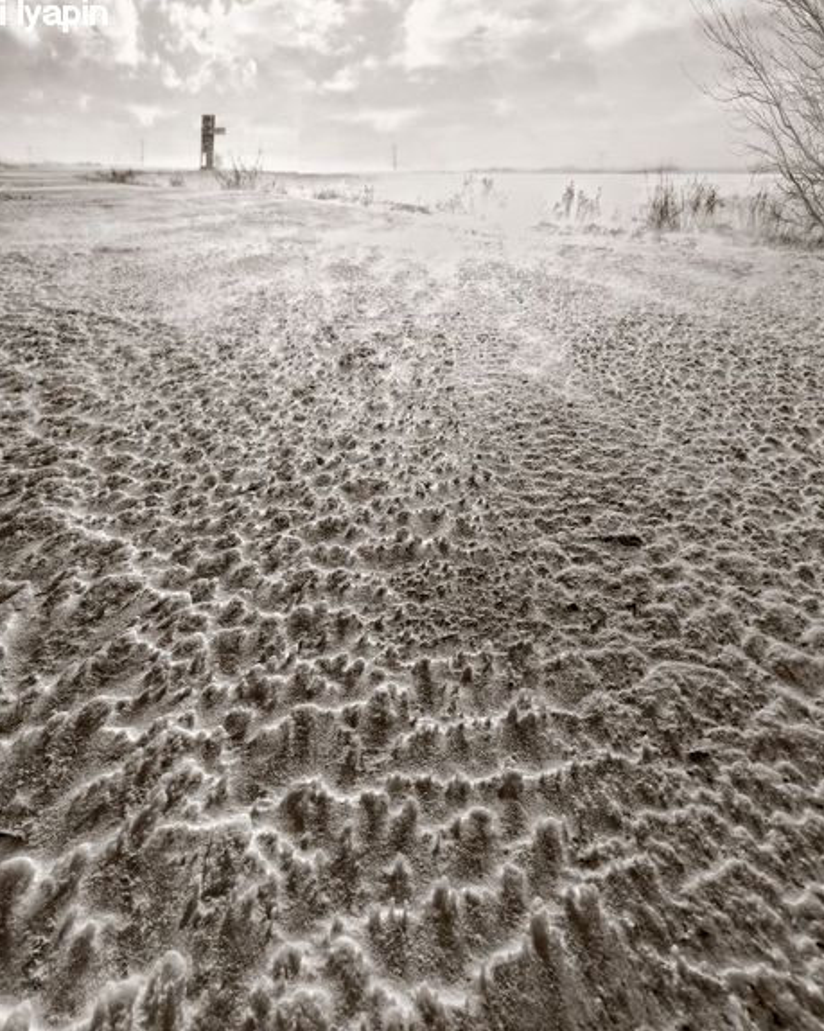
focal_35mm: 25
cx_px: 233
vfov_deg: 68.1
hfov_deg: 54.8
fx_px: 762
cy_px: 507
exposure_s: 1/500
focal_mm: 17
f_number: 11
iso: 200
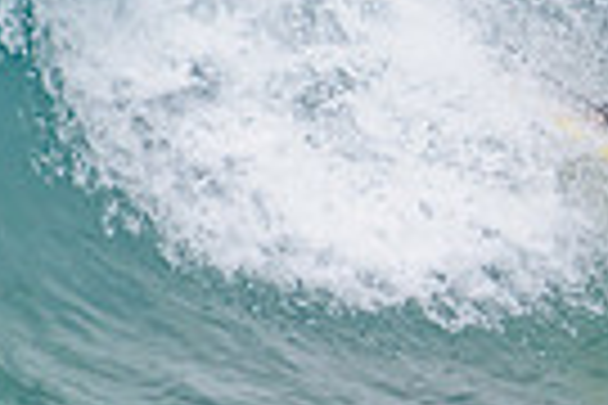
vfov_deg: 0.5
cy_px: 33
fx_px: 44600
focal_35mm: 2641
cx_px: 1423
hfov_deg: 0.8
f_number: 5.6
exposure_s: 1/2000
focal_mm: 500
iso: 160
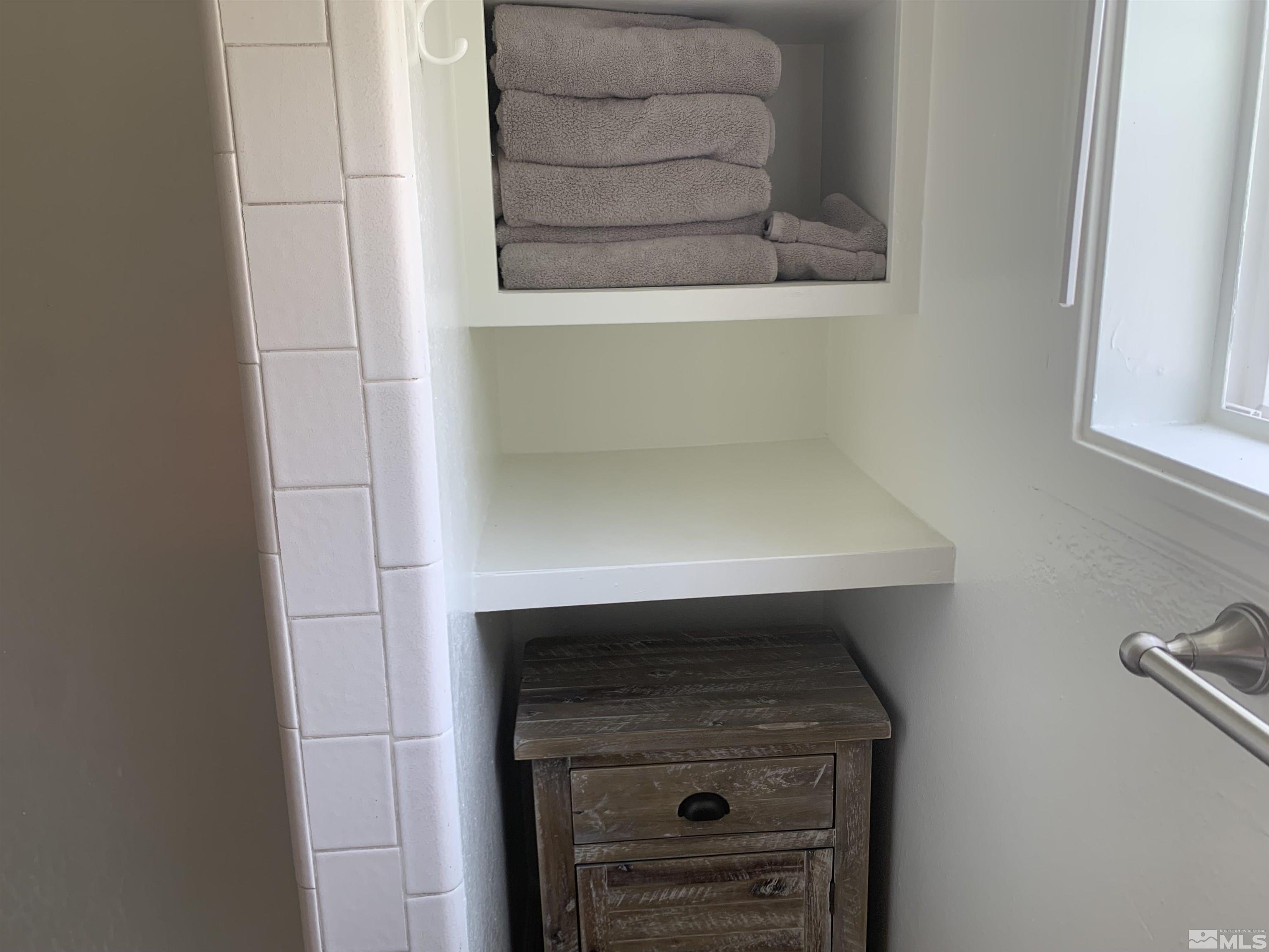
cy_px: 476
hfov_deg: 67.3
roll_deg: +0.6
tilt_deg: -14.6
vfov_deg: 53.1
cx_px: 634
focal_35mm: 26
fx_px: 953
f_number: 1.8
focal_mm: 4.25
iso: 50
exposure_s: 1/121
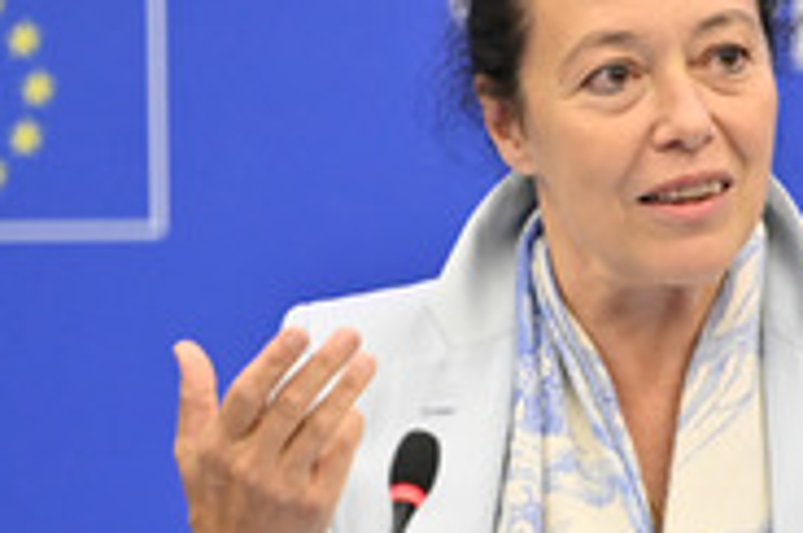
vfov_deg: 3.5
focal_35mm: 393
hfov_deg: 5.2
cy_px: 441
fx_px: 8751
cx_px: 661
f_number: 2.8
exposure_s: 1/800
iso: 5000
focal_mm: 160
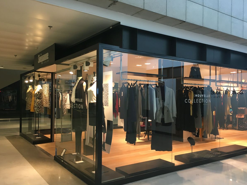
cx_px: 126
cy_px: 98
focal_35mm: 31
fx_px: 221
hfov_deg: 58.3
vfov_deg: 45.4
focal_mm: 4.15
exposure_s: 1/33
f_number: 2.2
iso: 50
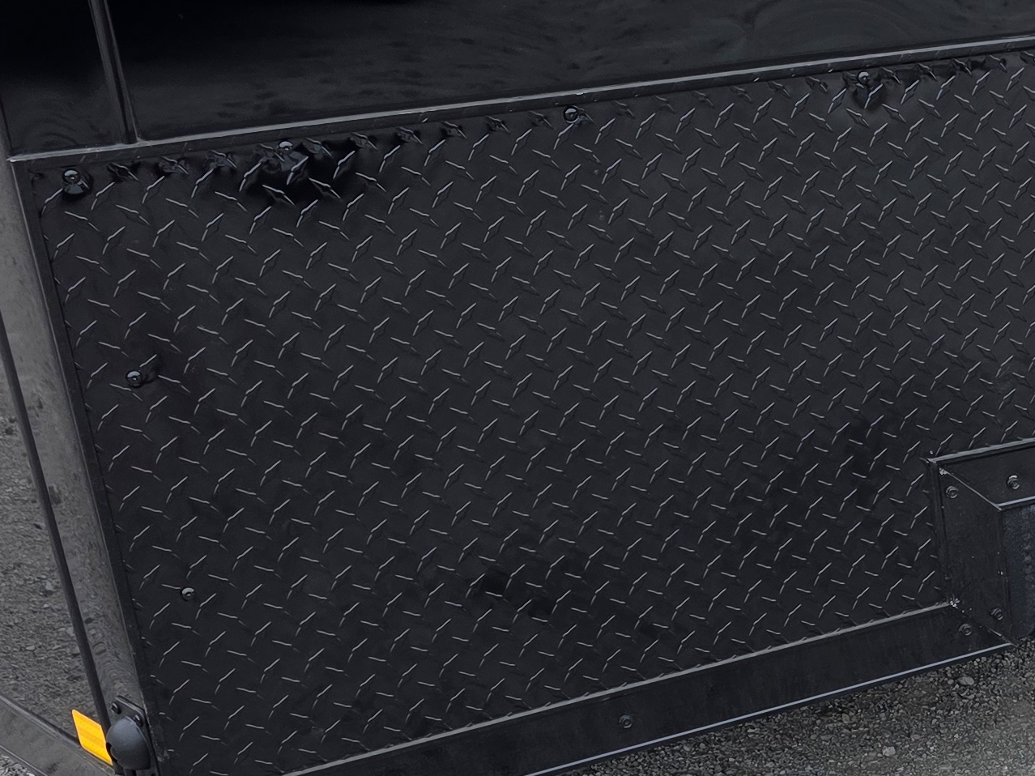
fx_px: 2152
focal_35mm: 72
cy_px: 589
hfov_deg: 24.0
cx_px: 1318
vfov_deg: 20.3
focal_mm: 6.3
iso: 80
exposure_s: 1/1941
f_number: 1.7
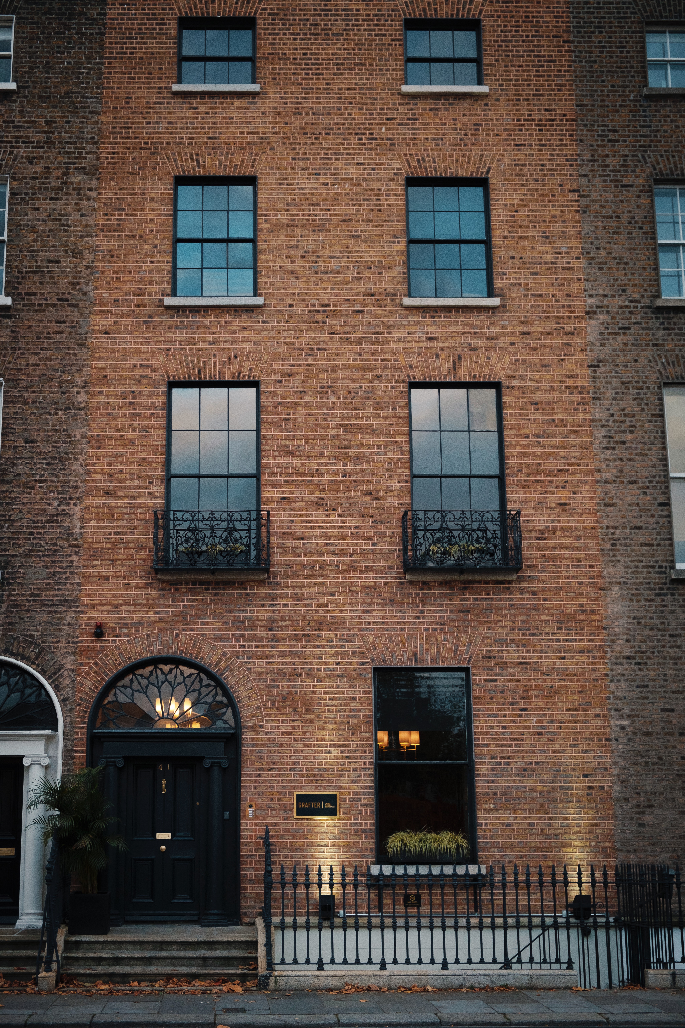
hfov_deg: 28.6
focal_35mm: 47
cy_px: 514
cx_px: 342
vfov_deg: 41.9
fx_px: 1341
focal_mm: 31.5
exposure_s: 1/1000
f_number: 4
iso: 1600
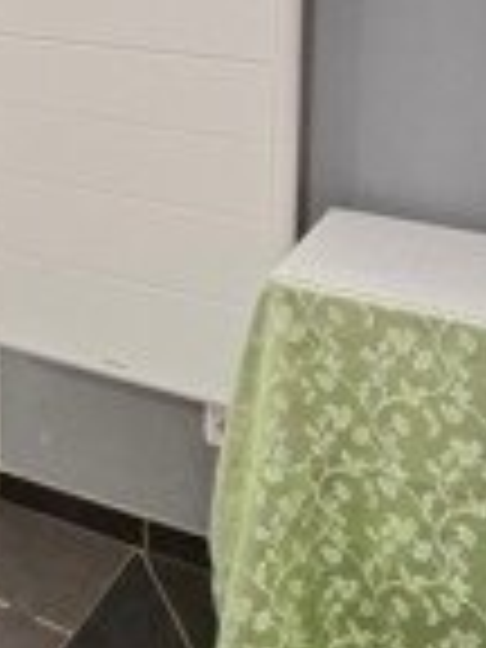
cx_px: 45
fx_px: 1011
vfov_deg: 32.0
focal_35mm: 54
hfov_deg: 26.1
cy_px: -36
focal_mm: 1.74
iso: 500
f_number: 2.2
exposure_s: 1/20
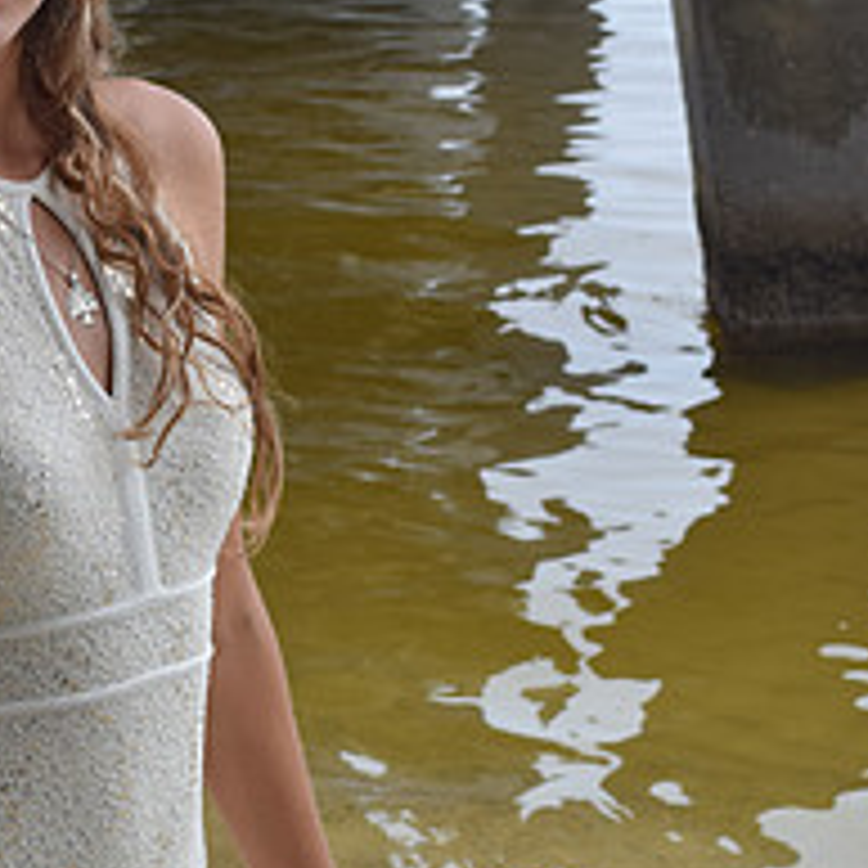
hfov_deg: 13.4
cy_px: 40
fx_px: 3688
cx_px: 227
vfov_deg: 13.3
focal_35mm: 130
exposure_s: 1/250
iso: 220
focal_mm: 34
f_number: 8
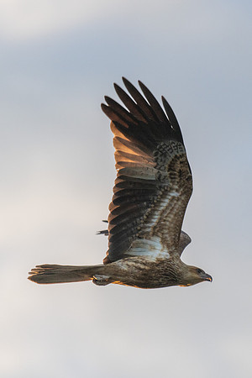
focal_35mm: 739
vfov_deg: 2.8
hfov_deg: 1.9
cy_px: 238
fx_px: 7763
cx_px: 127
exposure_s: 1/1250
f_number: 5.6
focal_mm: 310
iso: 200
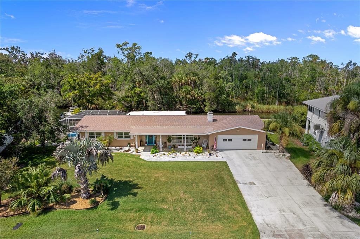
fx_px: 220
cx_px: 180
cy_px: 120
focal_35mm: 22
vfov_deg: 57.1
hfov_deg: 78.6
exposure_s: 1/2500
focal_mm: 8.38
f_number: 2.8
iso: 100
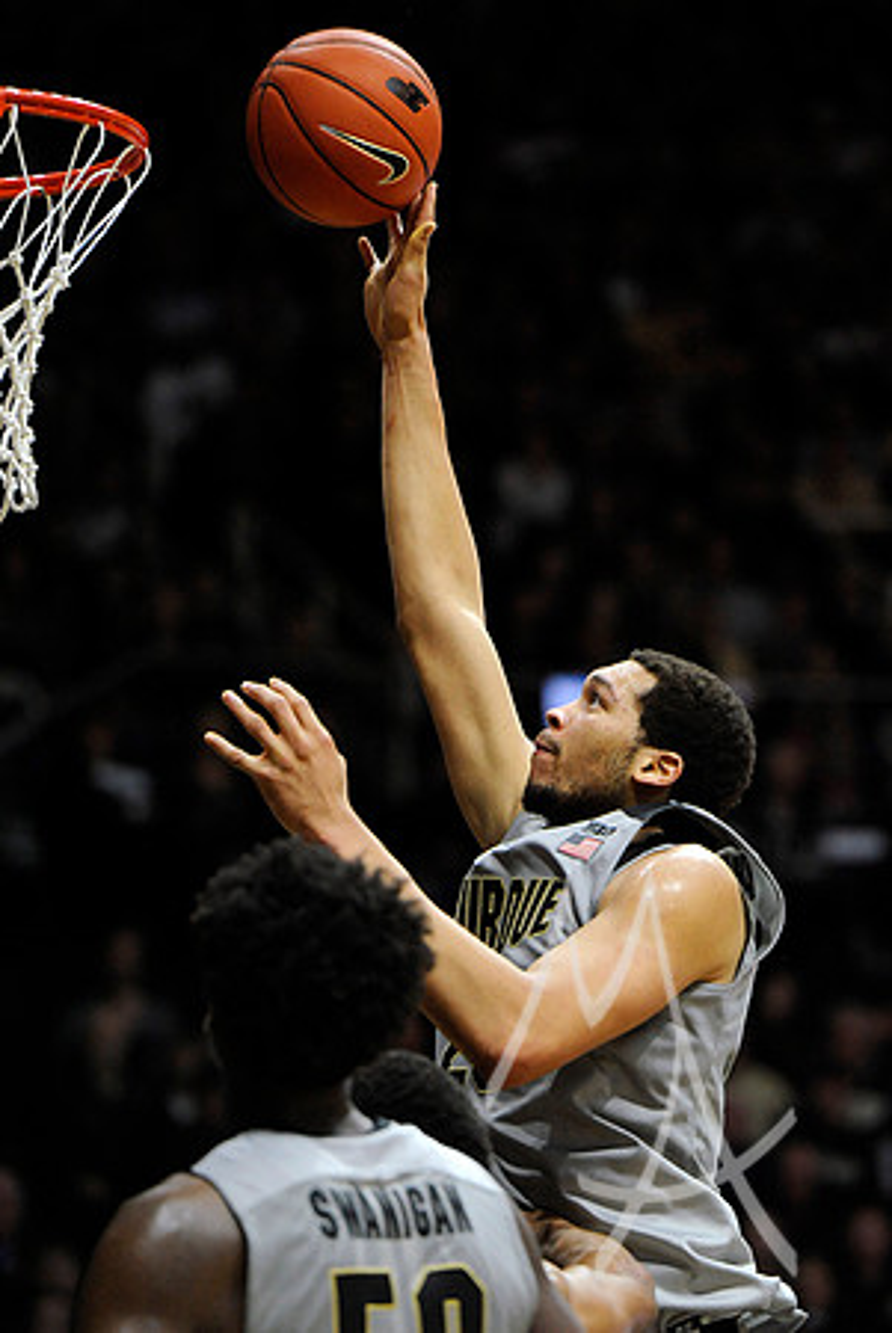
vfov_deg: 10.3
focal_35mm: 200
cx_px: 446
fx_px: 7416
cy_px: 666
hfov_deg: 6.9
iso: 4000
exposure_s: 1/1000
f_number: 3.5
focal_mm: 200
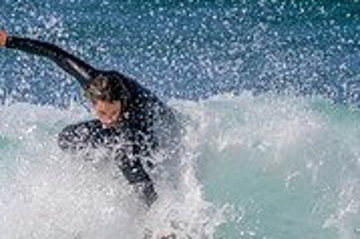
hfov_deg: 0.8
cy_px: 280
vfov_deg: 0.5
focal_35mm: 2595
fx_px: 25926
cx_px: 109
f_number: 11
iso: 450
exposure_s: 1/1600
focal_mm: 800
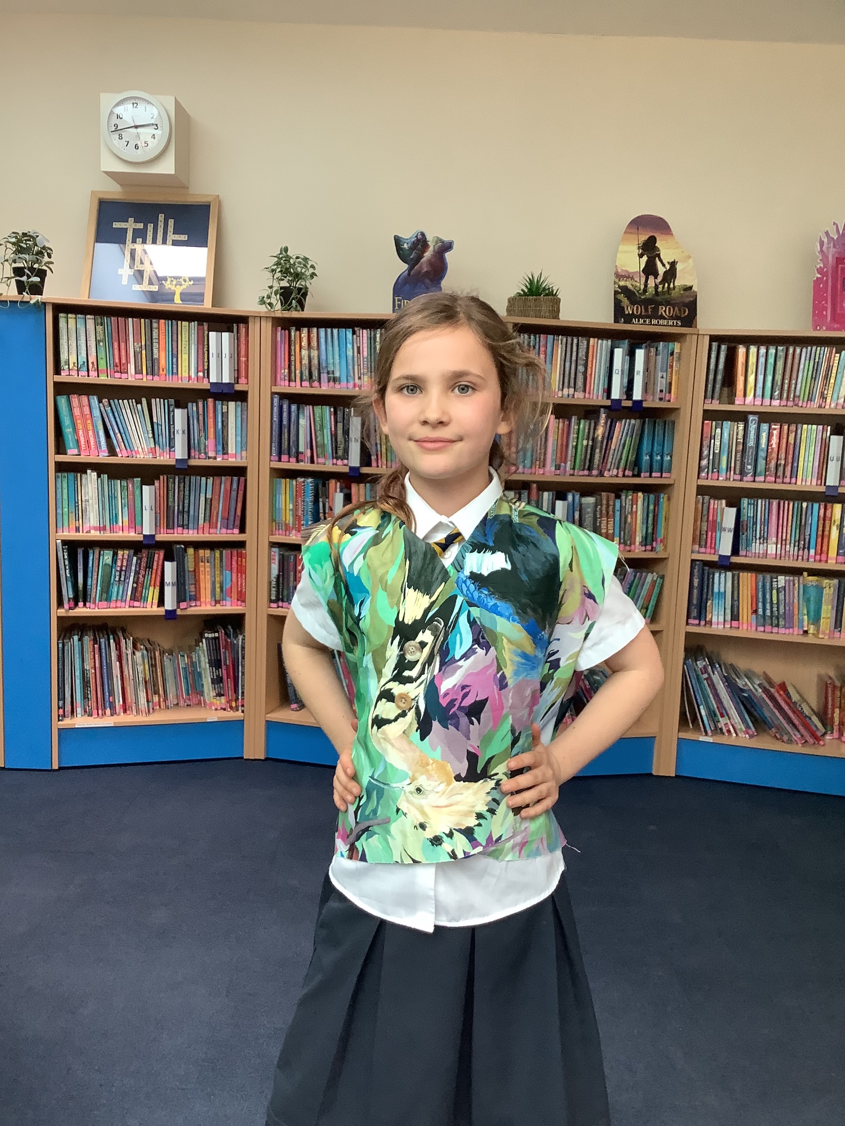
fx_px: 1009
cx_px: 422
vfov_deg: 58.4
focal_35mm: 31
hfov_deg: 45.4
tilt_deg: -8.5
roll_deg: -2.0
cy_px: 563
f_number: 2.4
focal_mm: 3.3
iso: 100
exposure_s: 1/50
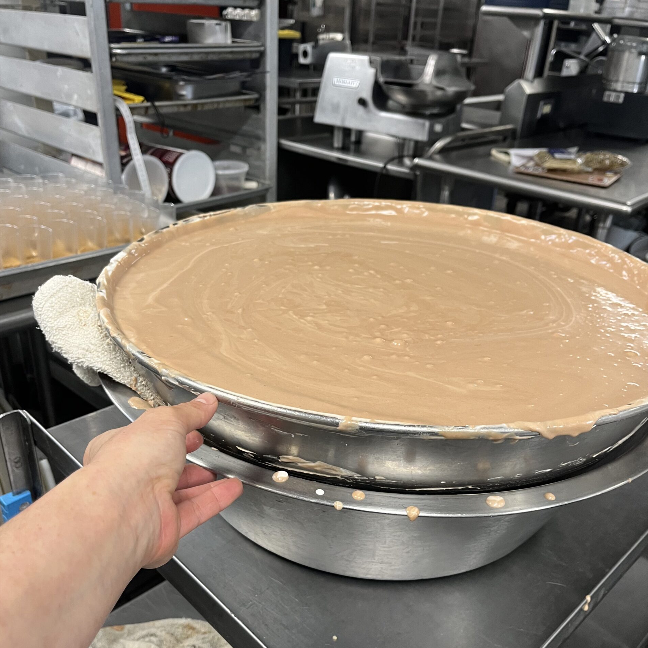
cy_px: 370
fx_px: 657
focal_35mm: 31
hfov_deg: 52.5
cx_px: 325
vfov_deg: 52.3
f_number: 1.6
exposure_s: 1/60
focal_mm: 5.1
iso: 100
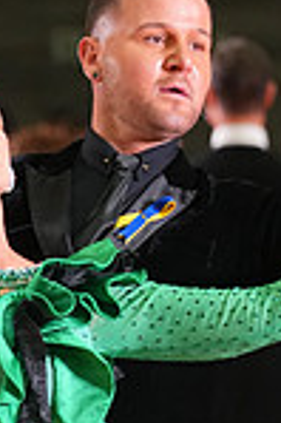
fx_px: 9141
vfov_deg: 2.6
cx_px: 98
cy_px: 625
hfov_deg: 1.8
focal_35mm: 779
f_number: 5
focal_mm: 200
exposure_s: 1/200
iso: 3200
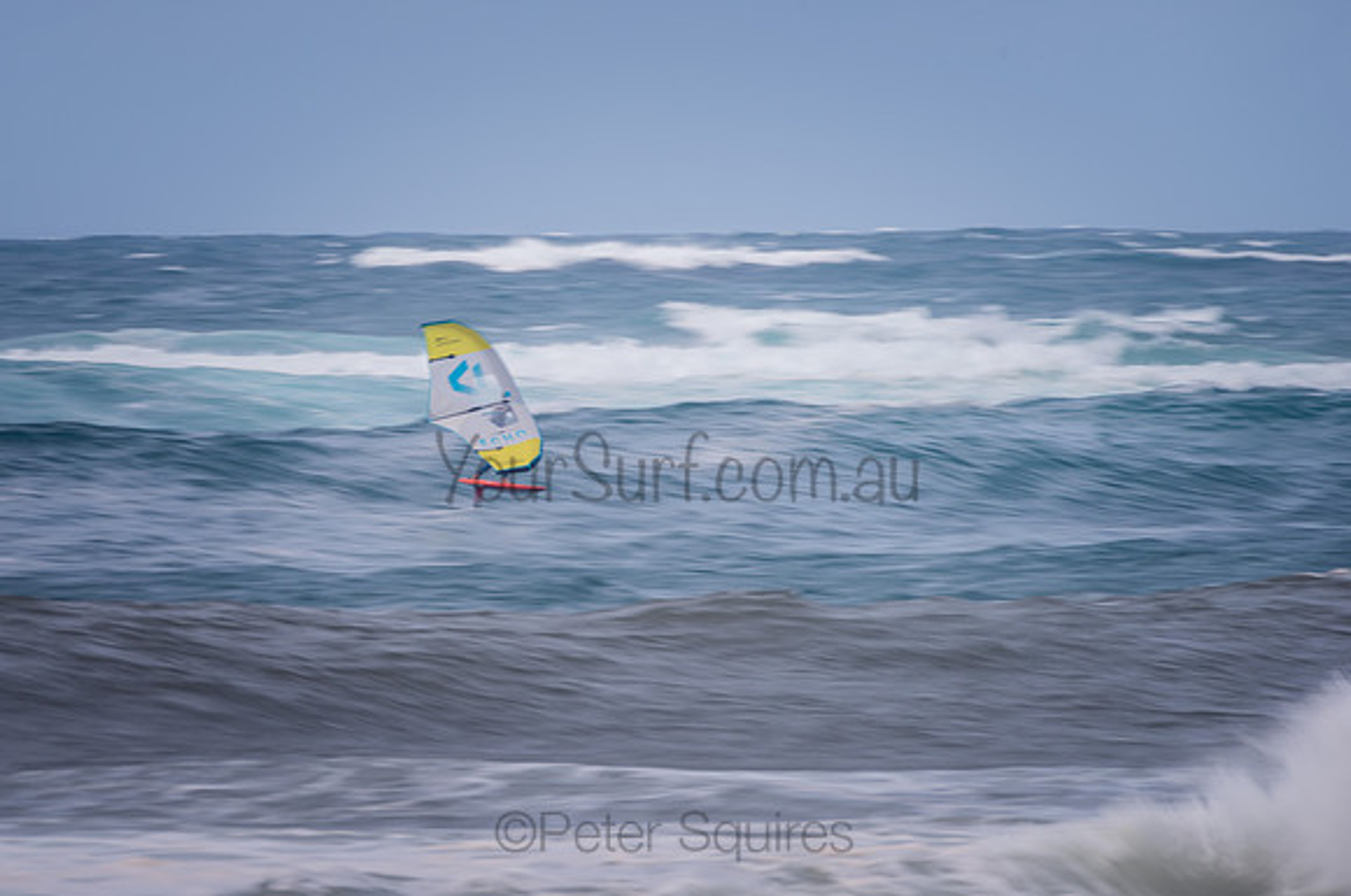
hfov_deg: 3.4
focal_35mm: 614
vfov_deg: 2.2
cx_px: 541
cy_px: 434
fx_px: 23010
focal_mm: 500
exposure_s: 1/30
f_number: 10
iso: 31
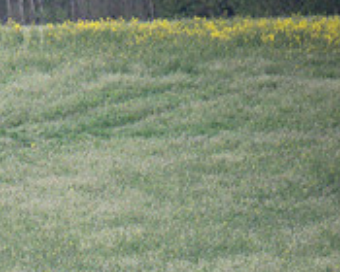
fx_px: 19351
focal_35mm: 1923
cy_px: 520
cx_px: 150
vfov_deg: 0.8
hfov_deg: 1.0
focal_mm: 195
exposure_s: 1/1600
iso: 800
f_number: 5
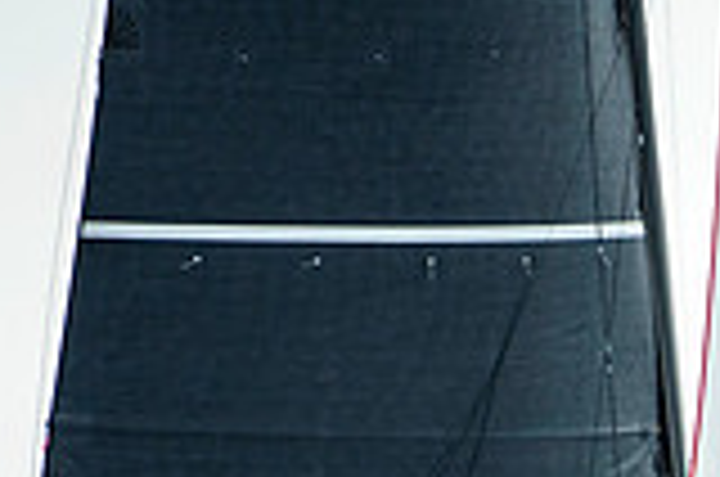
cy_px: 752
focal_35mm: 1234
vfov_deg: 1.1
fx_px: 24631
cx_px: 909
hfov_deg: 1.7
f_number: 4
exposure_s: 1/1000
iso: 640
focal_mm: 340
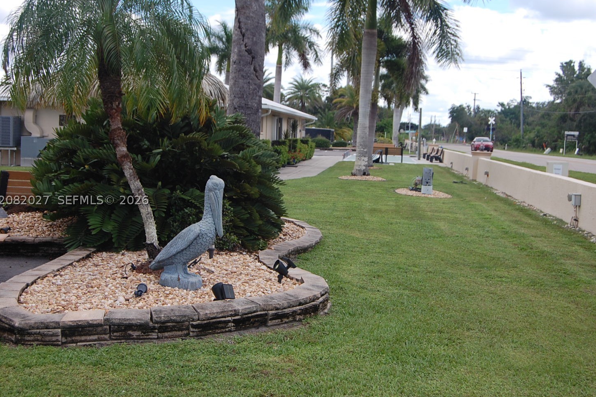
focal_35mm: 53
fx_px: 877
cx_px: 289
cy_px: 200
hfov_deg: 37.5
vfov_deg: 25.5
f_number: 5.6
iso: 200
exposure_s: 1/400
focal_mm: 34
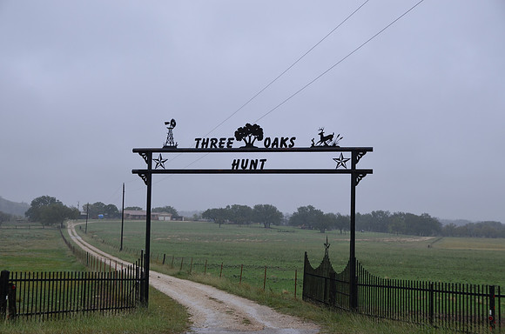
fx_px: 798
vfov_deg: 23.7
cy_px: 167
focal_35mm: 57
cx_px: 252
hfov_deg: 35.1
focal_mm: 38
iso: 200
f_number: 6.3
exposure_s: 1/160
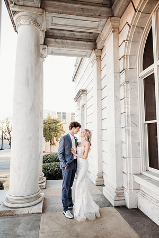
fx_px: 159
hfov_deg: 53.1
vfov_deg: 73.7
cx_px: 80
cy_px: 119
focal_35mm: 24
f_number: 2
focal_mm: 24
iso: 320
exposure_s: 1/320
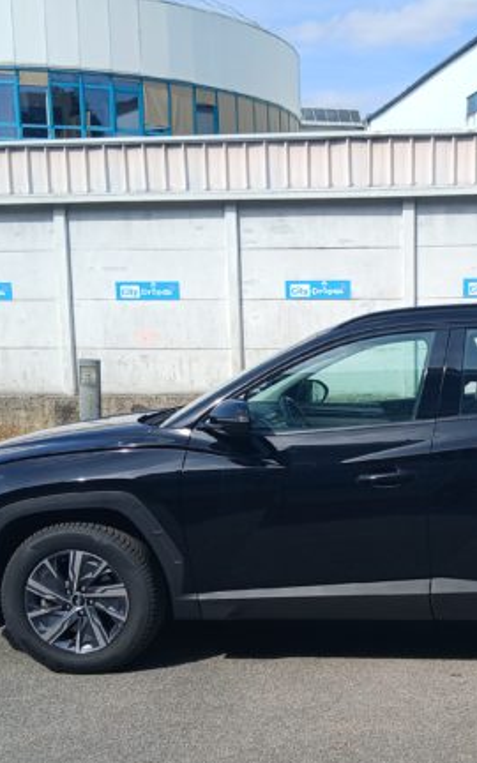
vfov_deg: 40.6
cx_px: 387
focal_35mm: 49
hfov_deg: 25.8
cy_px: 507
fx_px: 1019
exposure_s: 1/446
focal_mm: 3.98
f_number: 1.8
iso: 20
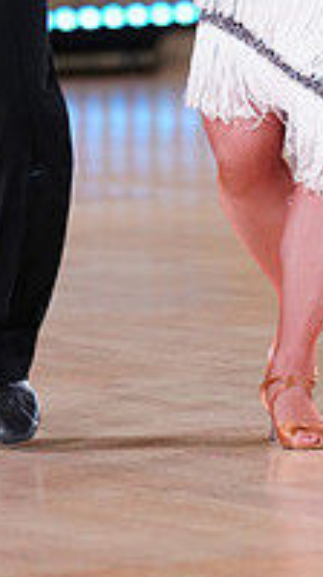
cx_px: 149
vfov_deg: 3.5
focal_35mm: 608
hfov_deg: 2.0
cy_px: -113
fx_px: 9289
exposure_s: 1/400
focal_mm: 200
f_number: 2.8
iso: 2000
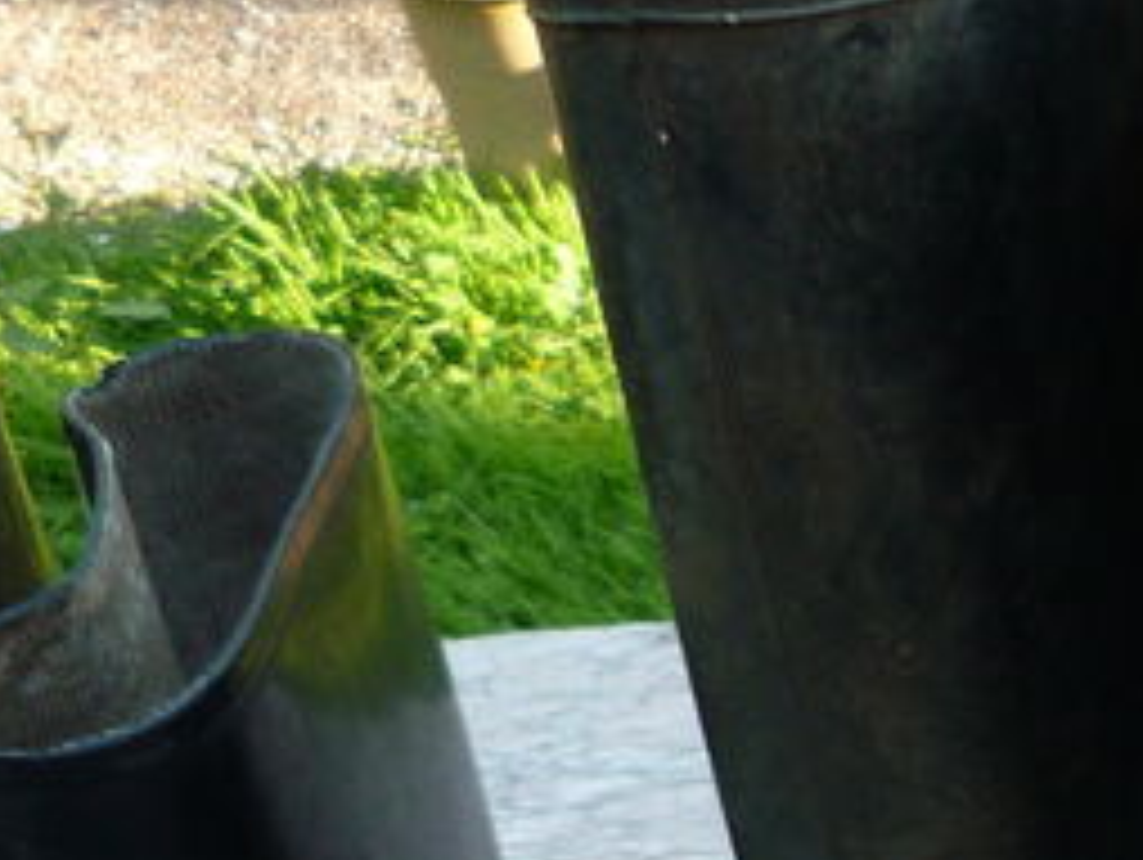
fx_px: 3900
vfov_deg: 12.0
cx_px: 2061
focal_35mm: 118
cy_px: 1283
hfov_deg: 14.6
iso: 100
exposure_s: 1/50
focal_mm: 5.2
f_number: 3.3
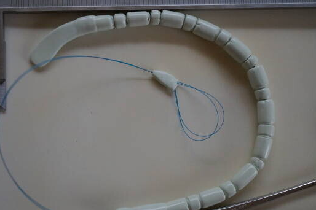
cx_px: 146
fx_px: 491
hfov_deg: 35.6
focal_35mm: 56
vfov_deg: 24.2
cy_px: 105
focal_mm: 30
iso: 3200
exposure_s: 1/160
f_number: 4
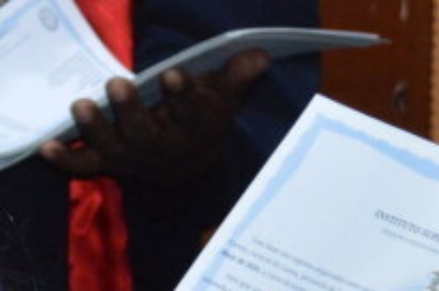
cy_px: 163
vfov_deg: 4.5
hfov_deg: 6.7
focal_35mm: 305
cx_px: -105
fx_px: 3713
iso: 800
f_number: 4.2
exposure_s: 1/60
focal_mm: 26
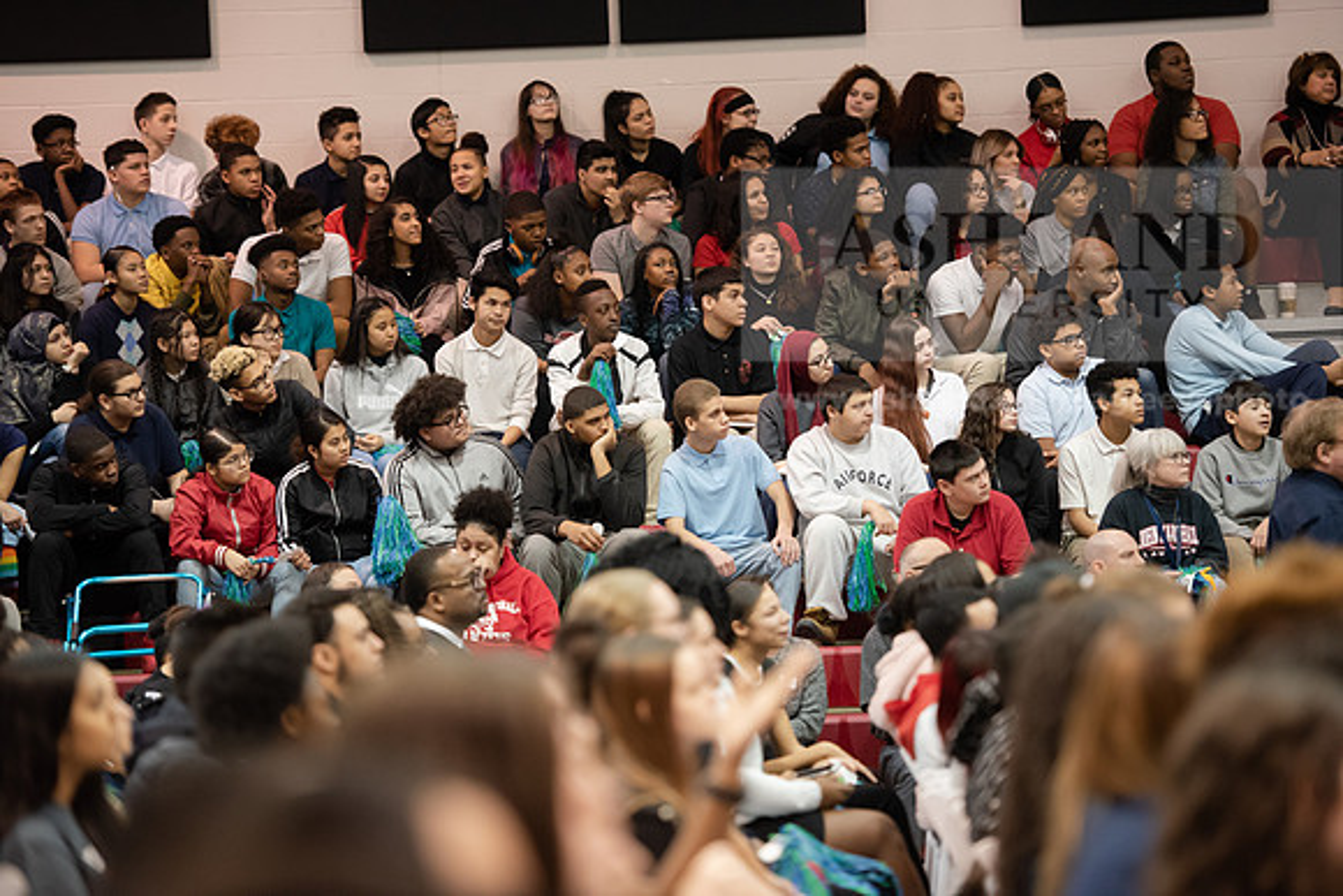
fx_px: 5037
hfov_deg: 15.2
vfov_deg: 10.2
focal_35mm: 135
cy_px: 448
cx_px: 672
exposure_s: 1/200
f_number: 2.8
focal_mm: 135
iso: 3200
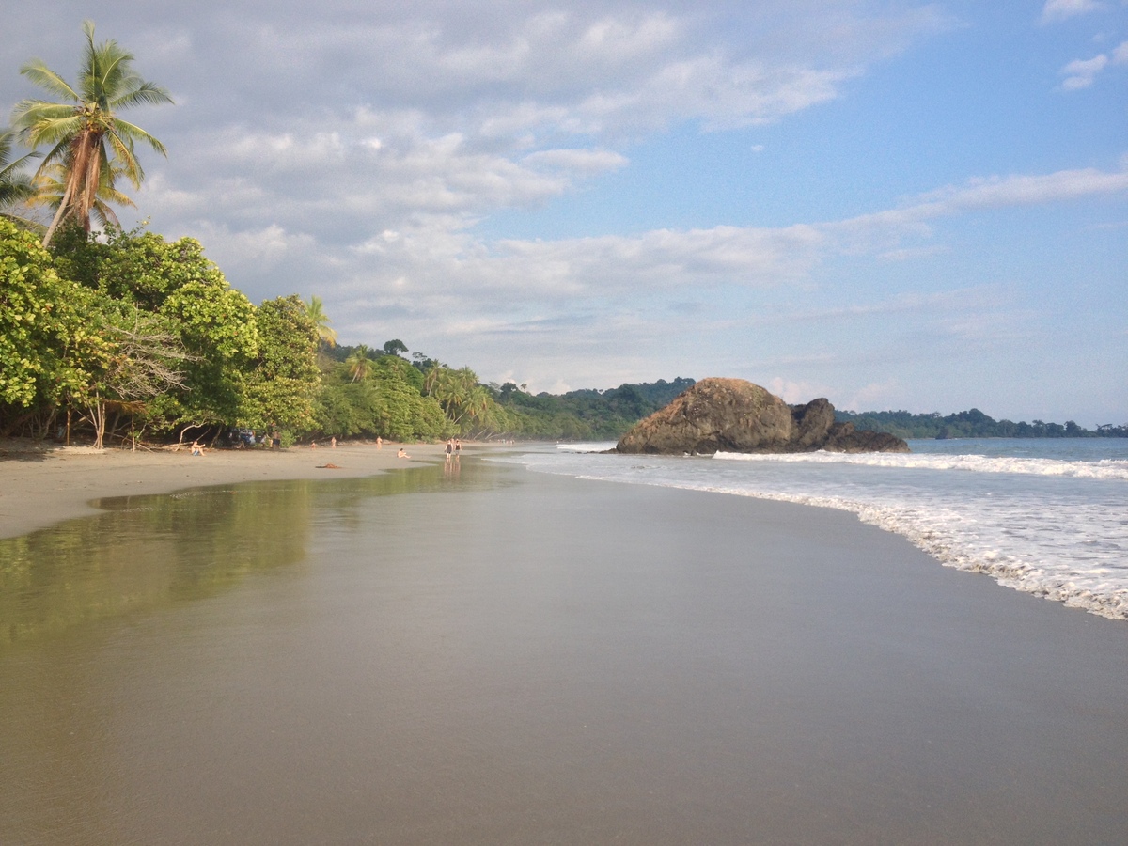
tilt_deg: -2.8
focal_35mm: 35
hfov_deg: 52.6
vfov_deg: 40.7
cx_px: 564
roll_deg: +0.9
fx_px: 1141
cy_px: 423
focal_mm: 4.28
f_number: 2.4
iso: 50
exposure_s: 1/1227
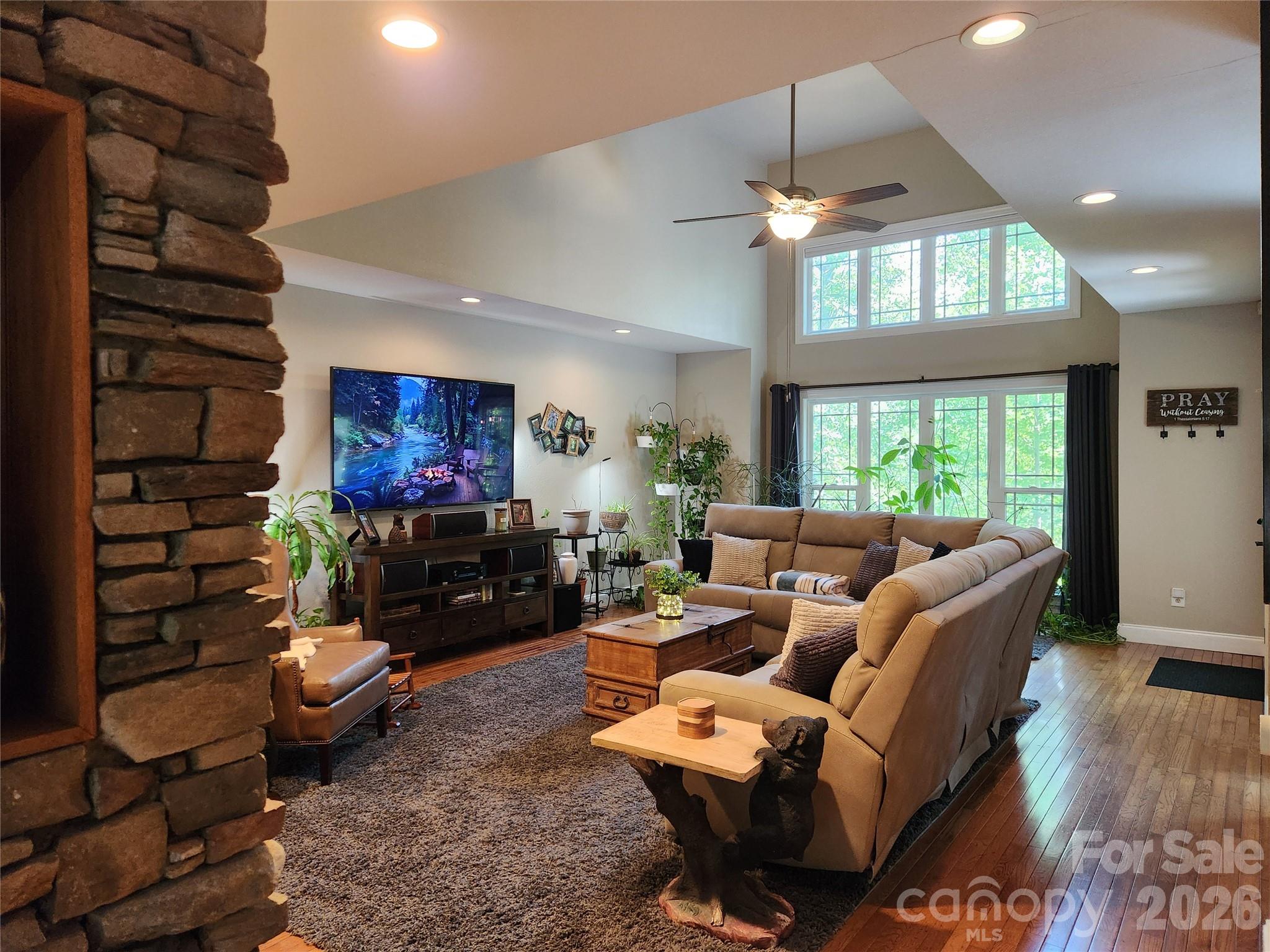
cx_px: 635
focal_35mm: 23
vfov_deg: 58.9
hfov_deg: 73.9
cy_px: 476
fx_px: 844
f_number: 1.8
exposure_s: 1/120
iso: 500
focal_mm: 5.4
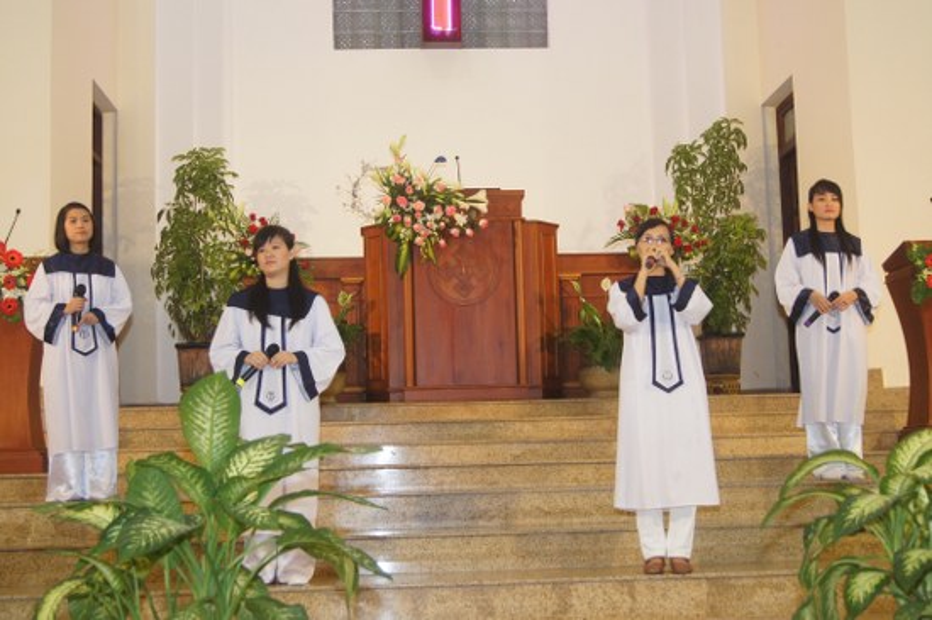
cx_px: 466
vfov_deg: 25.7
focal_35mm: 52
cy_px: 310
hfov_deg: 37.9
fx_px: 1358
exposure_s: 1/50
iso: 800
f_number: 5
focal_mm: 35
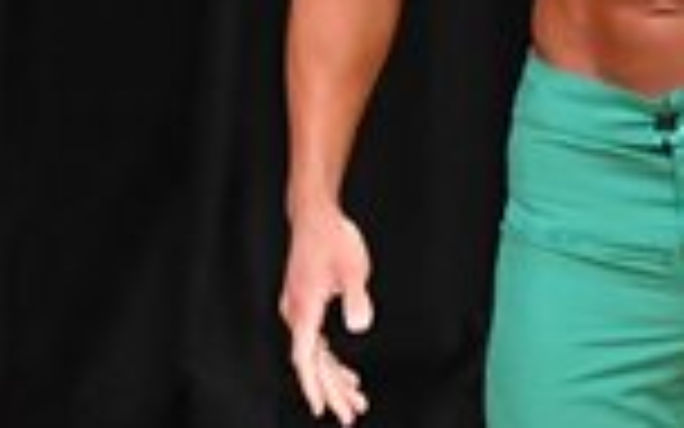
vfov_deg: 0.9
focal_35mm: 1405
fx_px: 26191
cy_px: 171
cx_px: 259
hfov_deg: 1.5
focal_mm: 180
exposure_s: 1/400
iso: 4000
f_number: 5.6
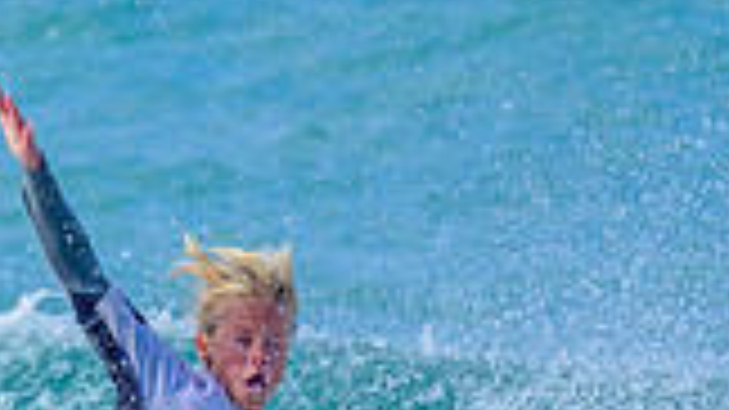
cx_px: 149
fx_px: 79440
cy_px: 243
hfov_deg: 0.5
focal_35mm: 4111
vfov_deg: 0.3
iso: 320
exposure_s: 1/2000
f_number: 6.3
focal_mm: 800
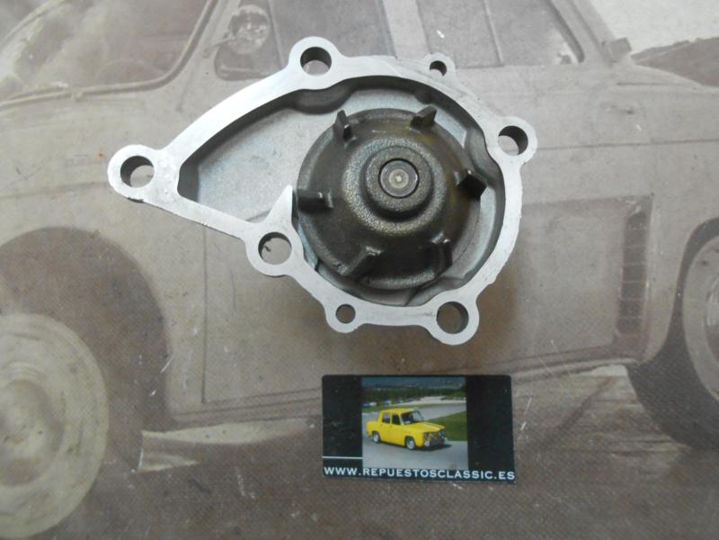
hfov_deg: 67.3
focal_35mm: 26
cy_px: 270
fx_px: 540
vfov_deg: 53.1
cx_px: 360
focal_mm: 4.6
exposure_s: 1/20
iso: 400
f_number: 3.5
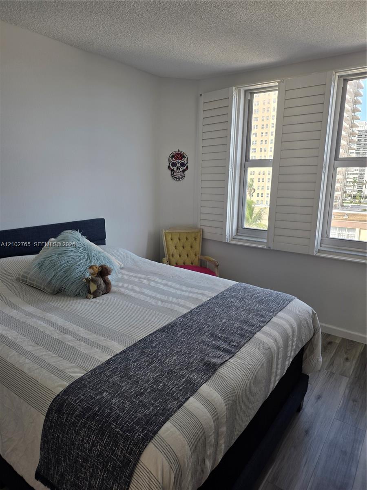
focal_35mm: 23
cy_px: 245
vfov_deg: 73.9
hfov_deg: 58.9
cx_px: 184
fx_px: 325
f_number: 1.7
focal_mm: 6.25
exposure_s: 1/180
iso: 50
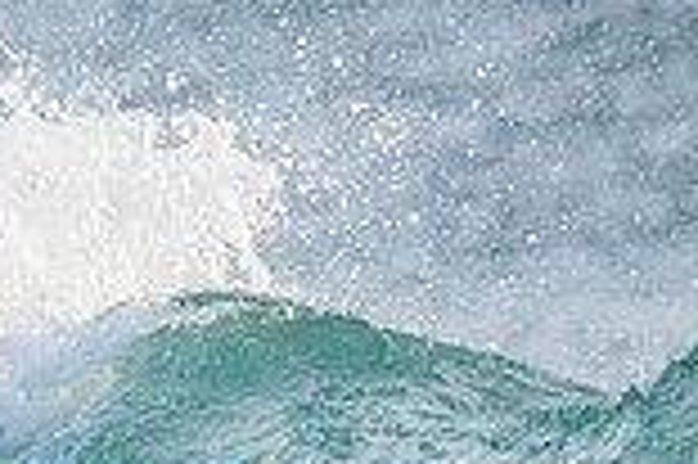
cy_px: 780
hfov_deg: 0.5
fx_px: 79622
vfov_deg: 0.3
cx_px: -730
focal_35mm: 4111
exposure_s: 1/2000
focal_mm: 800
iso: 2200
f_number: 13
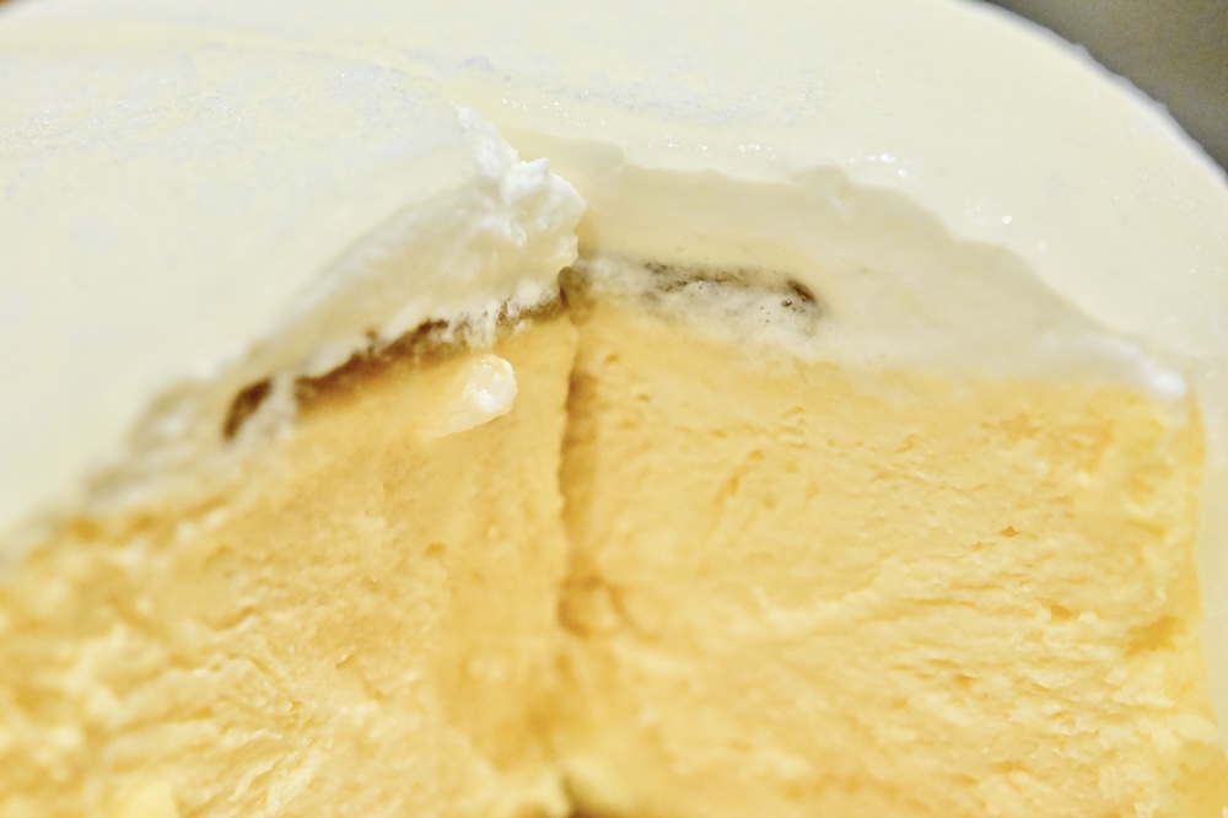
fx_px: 3069
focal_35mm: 90
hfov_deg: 22.6
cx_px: 614
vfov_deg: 15.2
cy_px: 409
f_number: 6.3
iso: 4000
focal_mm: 60
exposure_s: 1/160
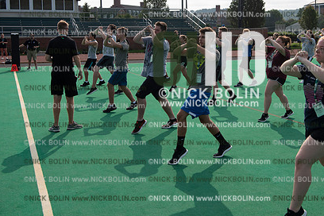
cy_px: 69
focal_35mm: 54
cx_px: 209
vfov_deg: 24.9
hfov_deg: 36.6
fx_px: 486
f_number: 5.6
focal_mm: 38
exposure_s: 1/640
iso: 125
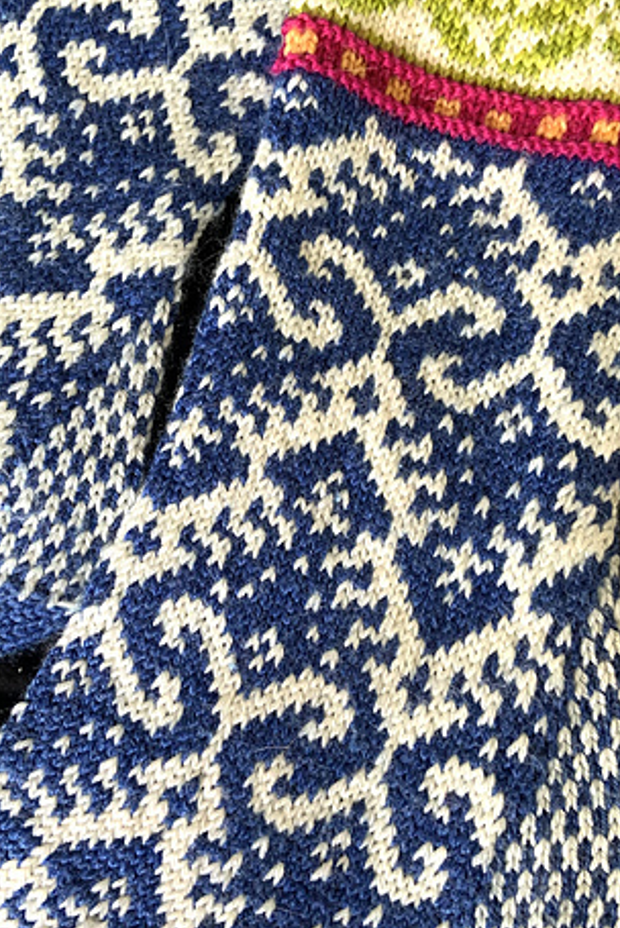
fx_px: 980
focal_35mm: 38
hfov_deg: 34.9
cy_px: 475
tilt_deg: -79.4
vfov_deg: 50.7
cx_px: 232
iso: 250
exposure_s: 1/60
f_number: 1.8
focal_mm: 4.25
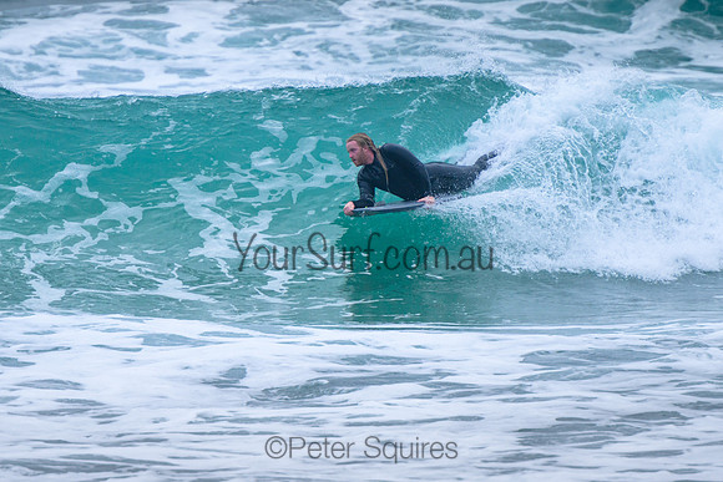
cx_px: 356
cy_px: 188
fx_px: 11051
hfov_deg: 3.7
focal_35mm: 550
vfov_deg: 2.5
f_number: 5.6
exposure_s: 1/2000
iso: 360
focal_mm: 400
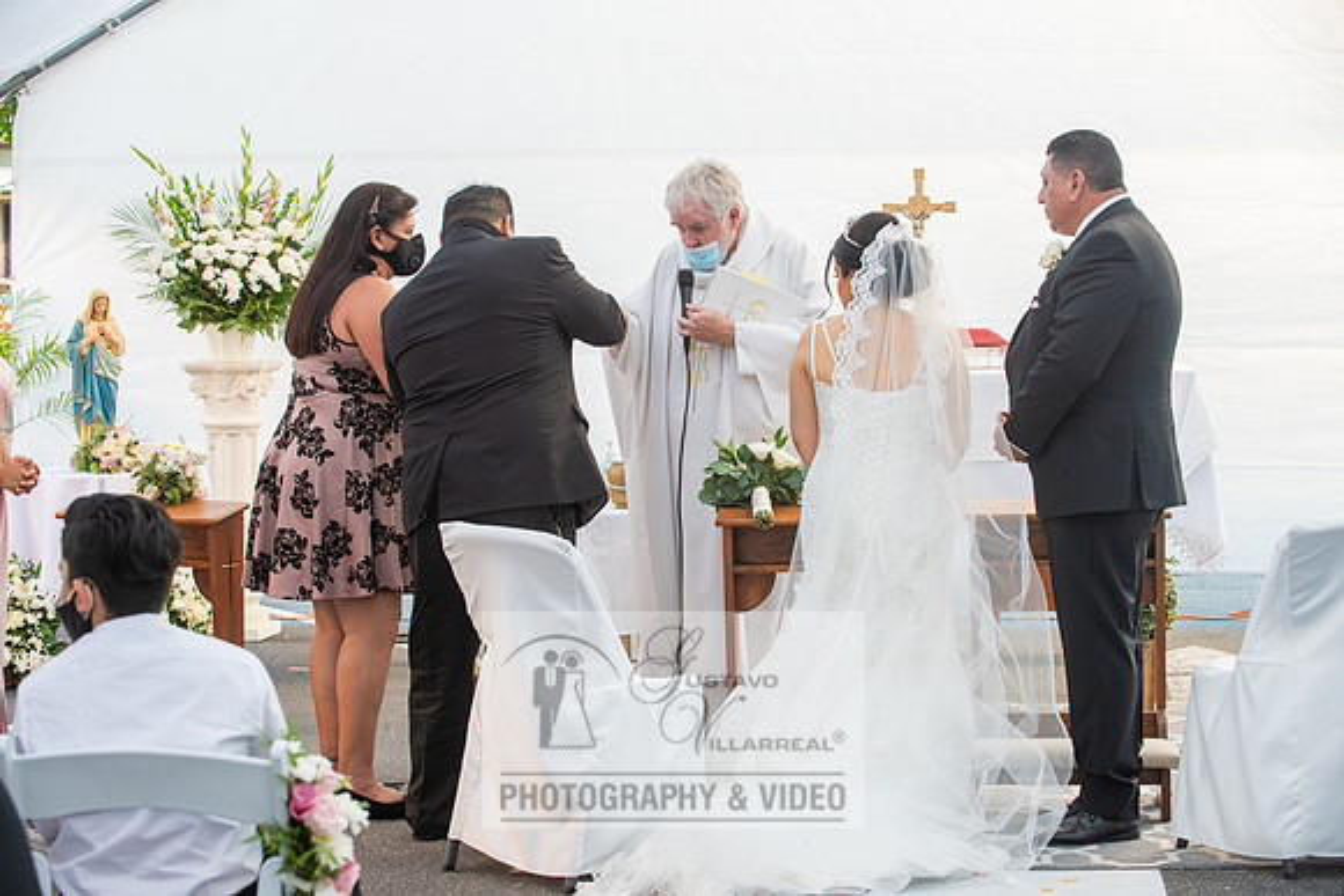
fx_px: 3361
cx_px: 672
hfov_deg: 22.6
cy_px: 448
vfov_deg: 15.2
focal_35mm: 90
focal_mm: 90
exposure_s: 1/125
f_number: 6.3
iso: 800
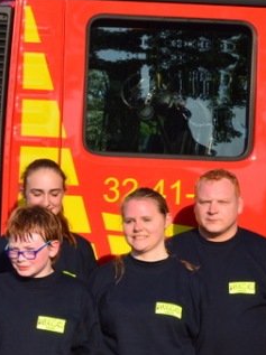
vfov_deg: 13.8
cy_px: 303
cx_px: -222
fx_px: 1458
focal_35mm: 142
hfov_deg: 9.8
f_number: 11
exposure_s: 1/500
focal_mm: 26
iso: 320
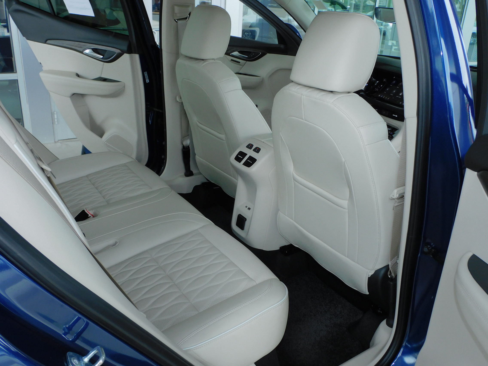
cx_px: 244
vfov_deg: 46.8
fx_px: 423
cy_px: 183
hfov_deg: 60.0
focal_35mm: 30
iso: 125
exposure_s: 1/100
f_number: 3.5
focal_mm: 5.4
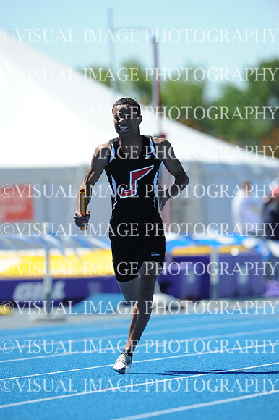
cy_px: 210
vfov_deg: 5.2
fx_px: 4655
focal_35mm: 400
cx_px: 140
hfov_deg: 3.4
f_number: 5.6
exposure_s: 1/1600
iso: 320
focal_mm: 400
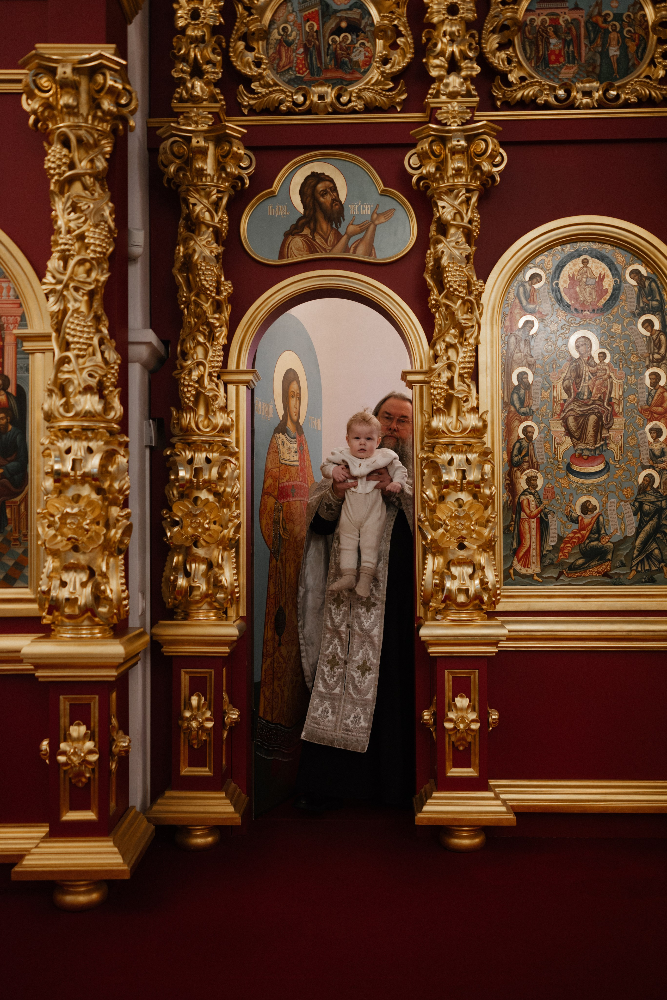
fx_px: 972
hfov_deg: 37.9
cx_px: 334
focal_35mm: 35
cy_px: 500
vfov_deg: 54.4
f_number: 1.8
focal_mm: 35
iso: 1000
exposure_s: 1/320
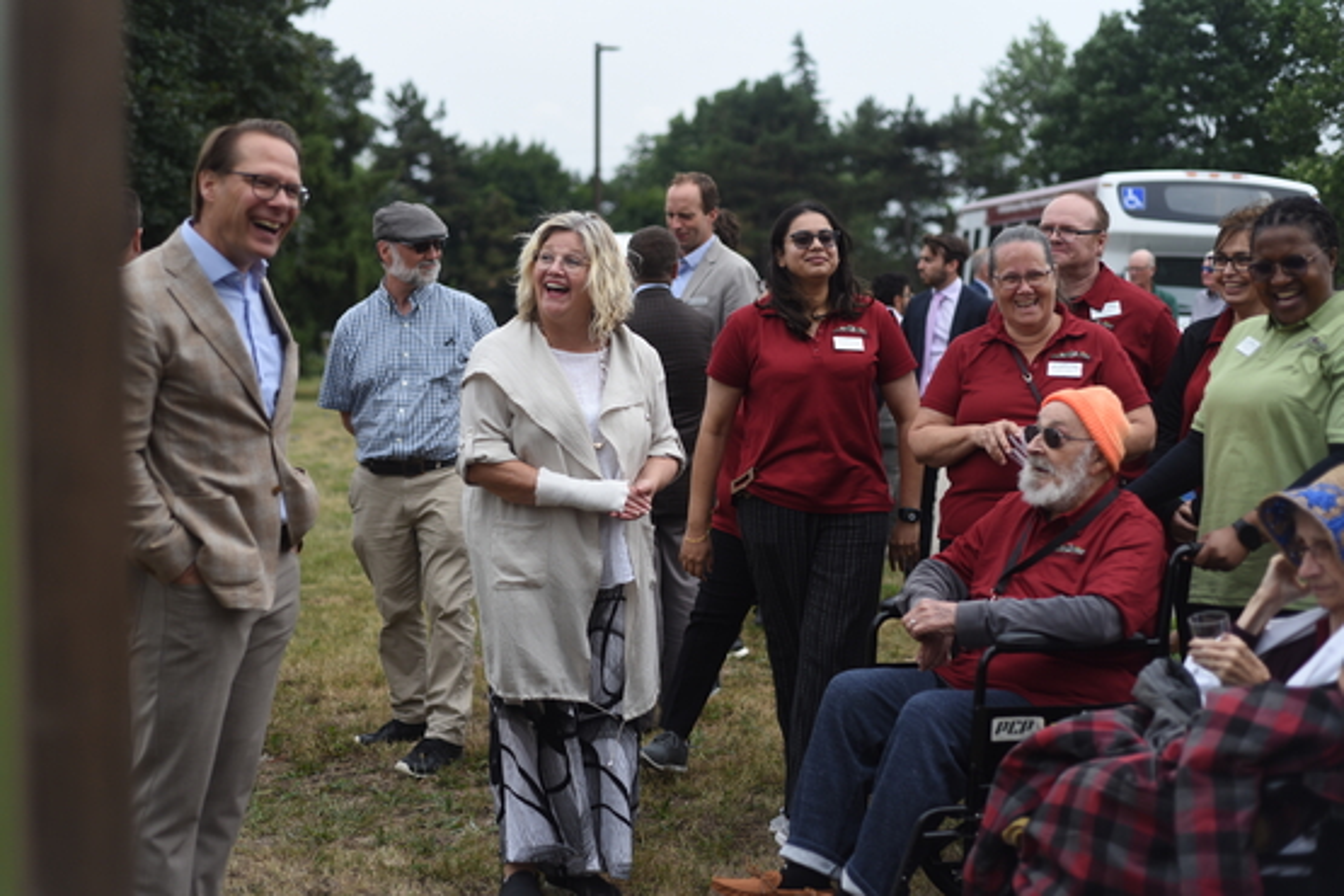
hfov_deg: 39.6
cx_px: 672
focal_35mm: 50
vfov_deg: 27.0
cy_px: 448
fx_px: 1867
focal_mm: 50
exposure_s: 1/4000
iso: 280
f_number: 2.5
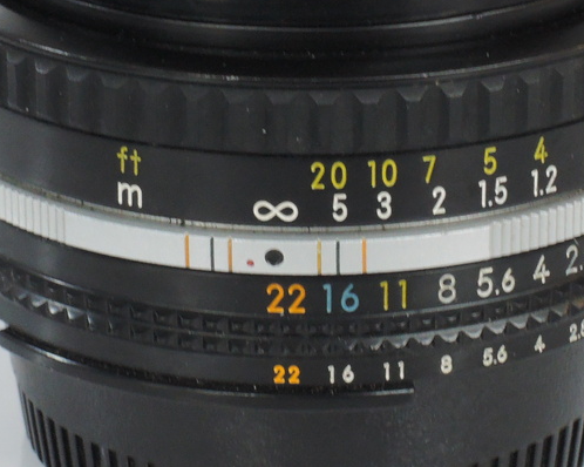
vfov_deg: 7.7
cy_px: 116
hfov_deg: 9.7
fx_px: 3455
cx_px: 301
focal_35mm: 200
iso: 800
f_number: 7.1
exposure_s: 1/20
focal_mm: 18.2
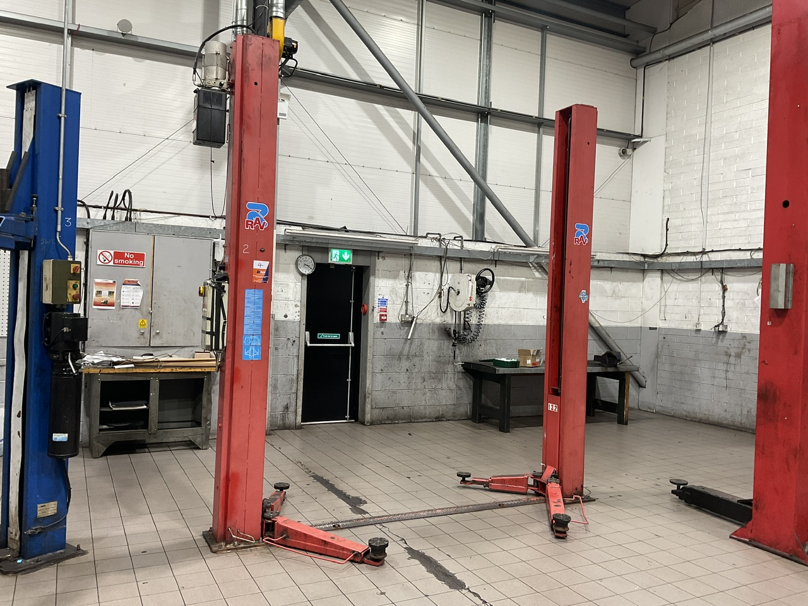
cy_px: 303
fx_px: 677
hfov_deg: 61.7
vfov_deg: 48.2
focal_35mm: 29
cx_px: 404
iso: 40
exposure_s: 1/50
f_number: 1.8
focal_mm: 3
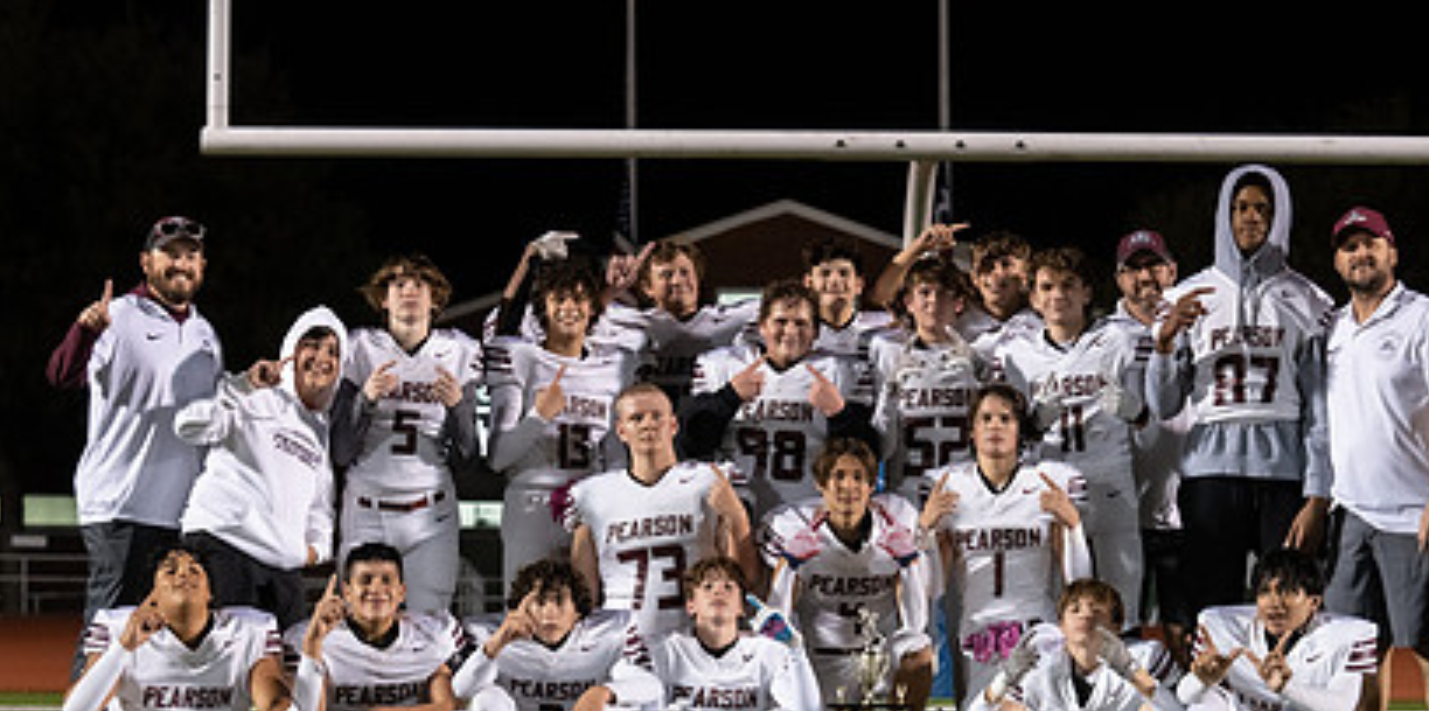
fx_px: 4094
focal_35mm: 111
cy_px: 514
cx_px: 816
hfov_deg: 19.8
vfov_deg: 9.9
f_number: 3.5
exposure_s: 1/320
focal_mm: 70
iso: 4000
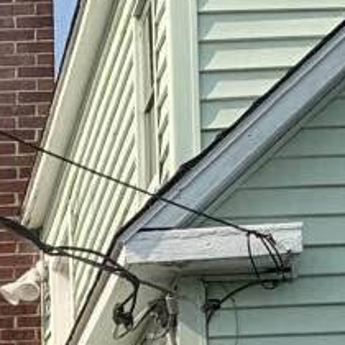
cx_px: -360
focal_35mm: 219
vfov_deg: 7.6
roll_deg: +1.1
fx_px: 2469
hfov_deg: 7.6
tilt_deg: +5.3
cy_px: 764
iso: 25
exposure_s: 1/1689
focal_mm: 4.25
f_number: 1.8
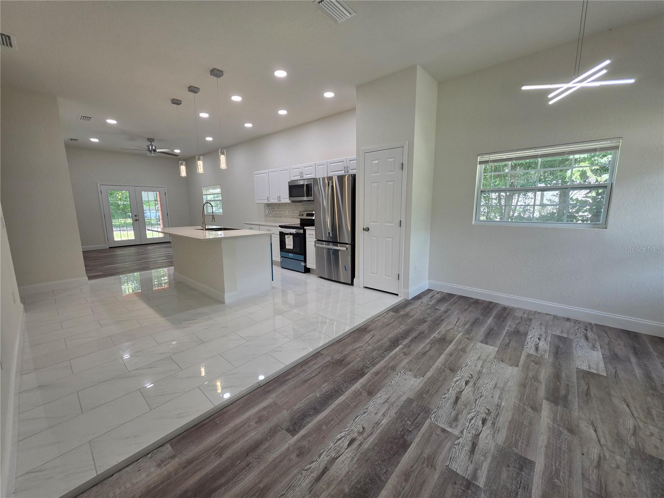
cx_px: 332
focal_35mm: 13
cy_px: 249
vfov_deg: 89.9
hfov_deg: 106.2
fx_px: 249
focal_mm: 2.2
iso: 100
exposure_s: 1/120
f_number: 1.9
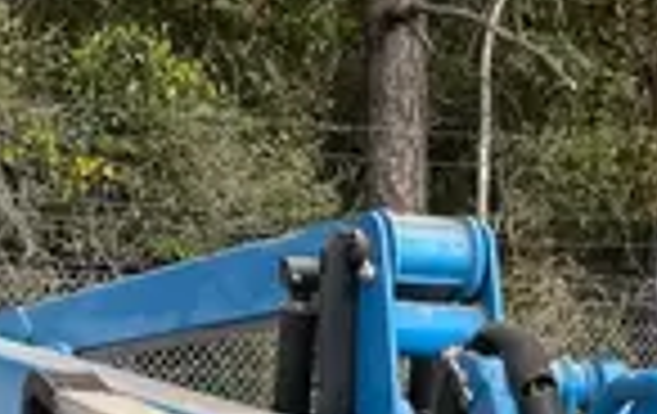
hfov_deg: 14.7
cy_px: 844
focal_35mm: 138
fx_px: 2477
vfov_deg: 9.0
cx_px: 770
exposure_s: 1/1517
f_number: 1.6
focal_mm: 5.1
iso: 50
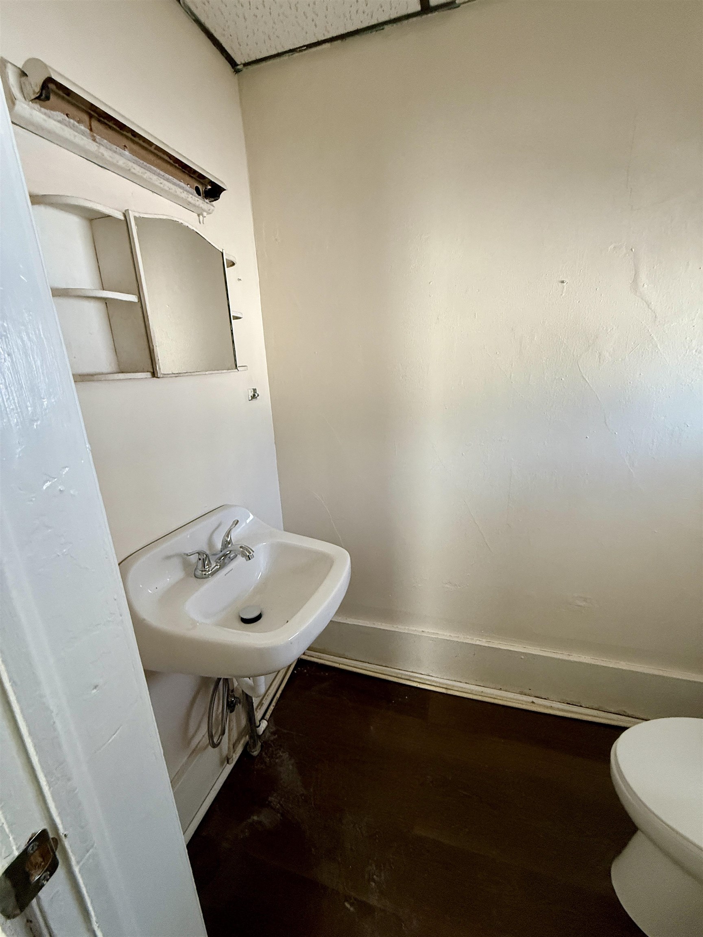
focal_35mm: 14
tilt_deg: -15.4
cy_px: 468
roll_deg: +1.6
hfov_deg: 85.7
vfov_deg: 102.1
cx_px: 352
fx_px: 379
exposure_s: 1/84
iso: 320
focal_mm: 2.22
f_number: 2.2
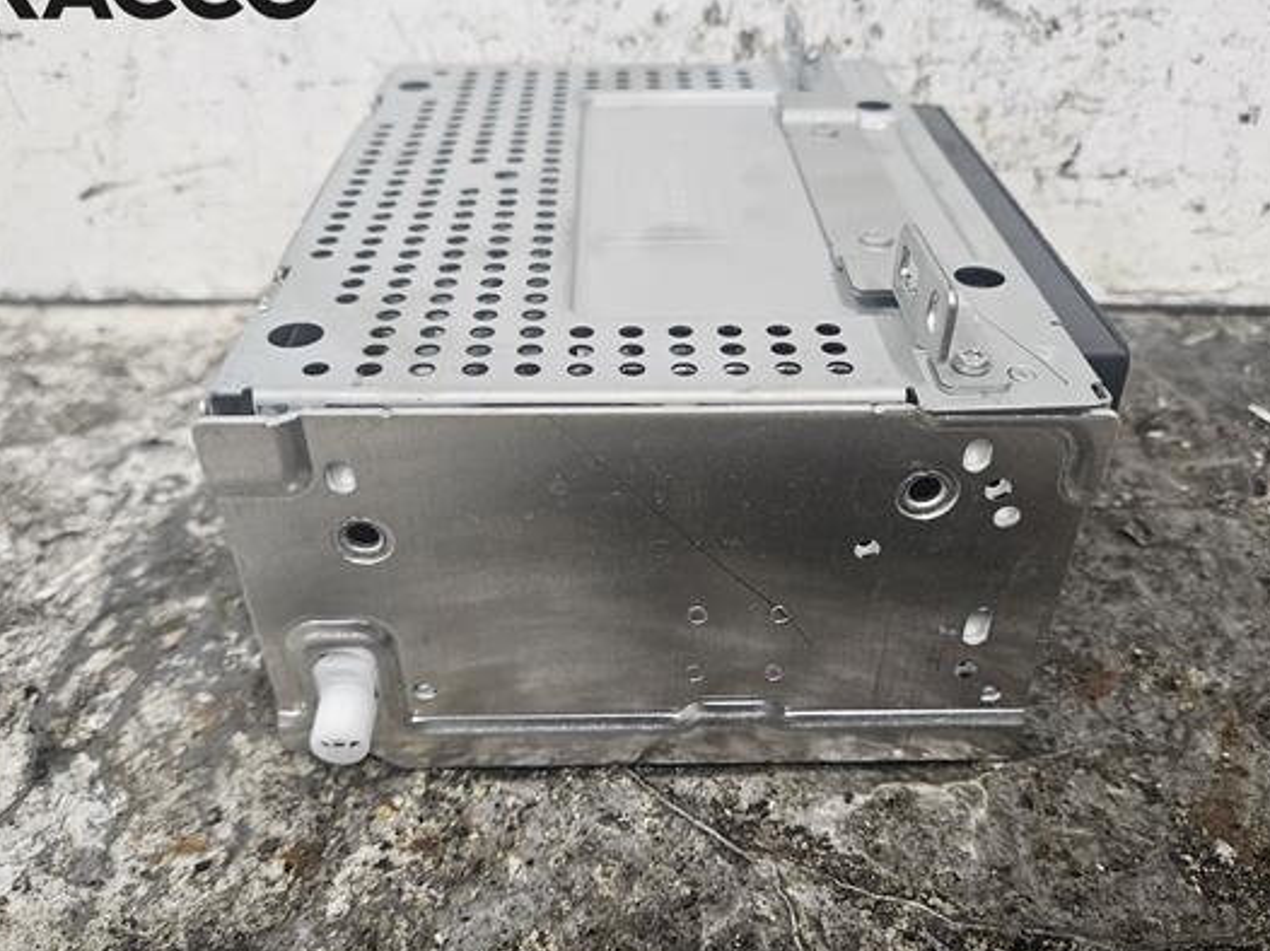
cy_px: 517
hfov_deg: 63.5
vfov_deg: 49.7
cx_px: 630
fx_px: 1027
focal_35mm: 28
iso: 500
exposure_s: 1/100
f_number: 1.8
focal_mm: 5.4
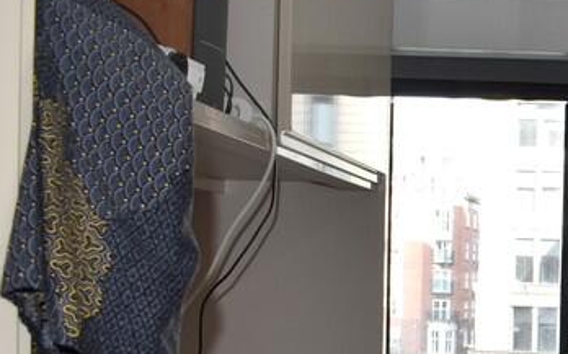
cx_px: 743
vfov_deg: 15.6
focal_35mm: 81
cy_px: 404
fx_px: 1253
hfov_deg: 22.7
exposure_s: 1/125
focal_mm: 18
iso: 500
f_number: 5.6
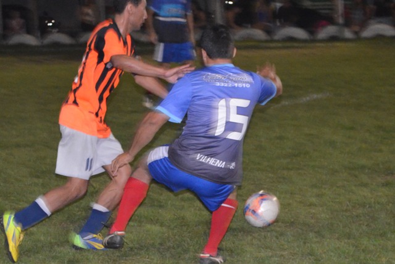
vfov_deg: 20.6
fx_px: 724
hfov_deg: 30.5
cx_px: 198
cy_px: 132
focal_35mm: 66
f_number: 5.3
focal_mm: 44
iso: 3200
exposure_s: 1/60
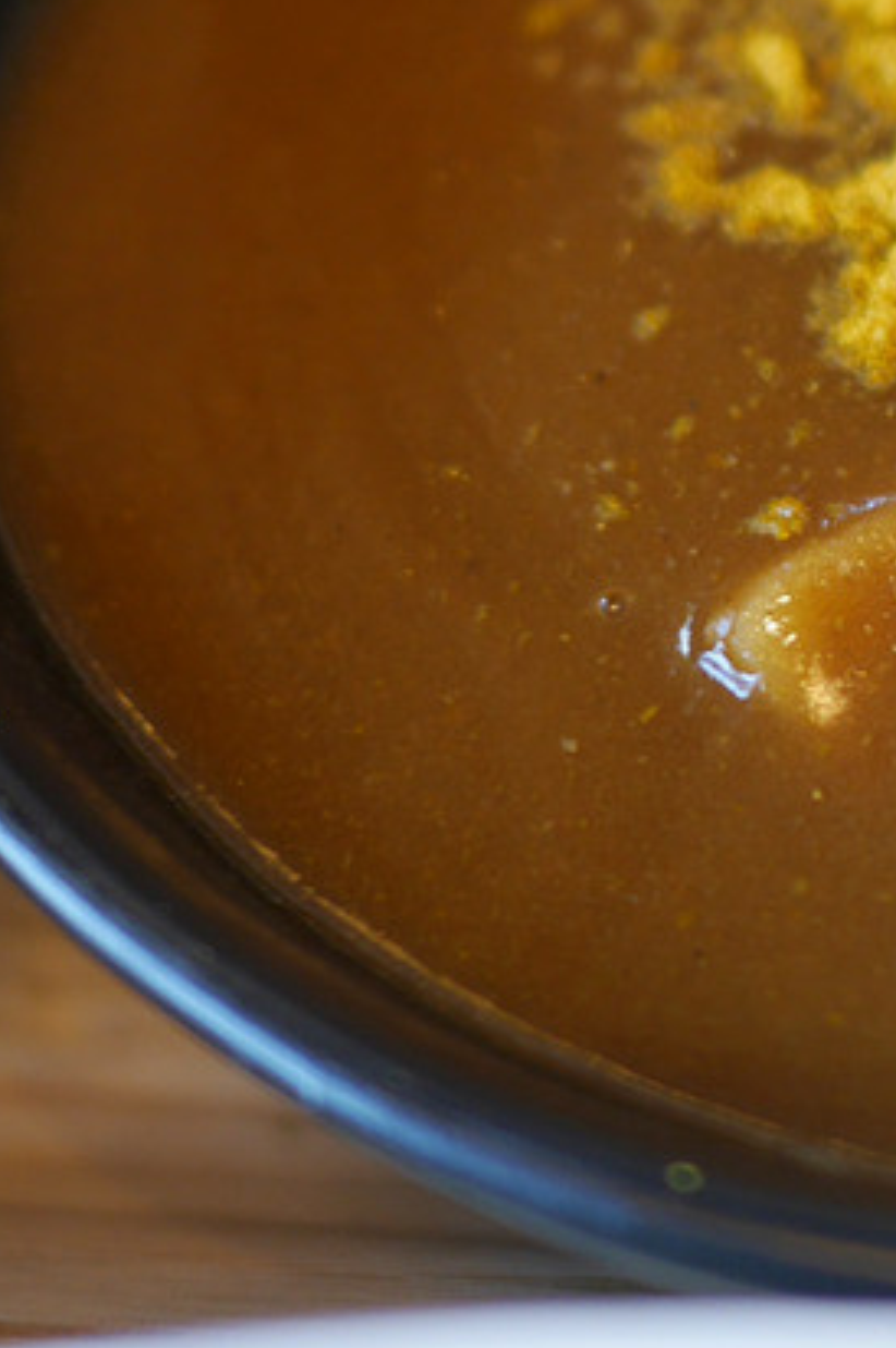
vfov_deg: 21.7
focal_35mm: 91
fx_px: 3403
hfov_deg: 14.3
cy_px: 61
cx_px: 1213
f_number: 1.7
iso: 250
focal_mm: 15
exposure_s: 1/60
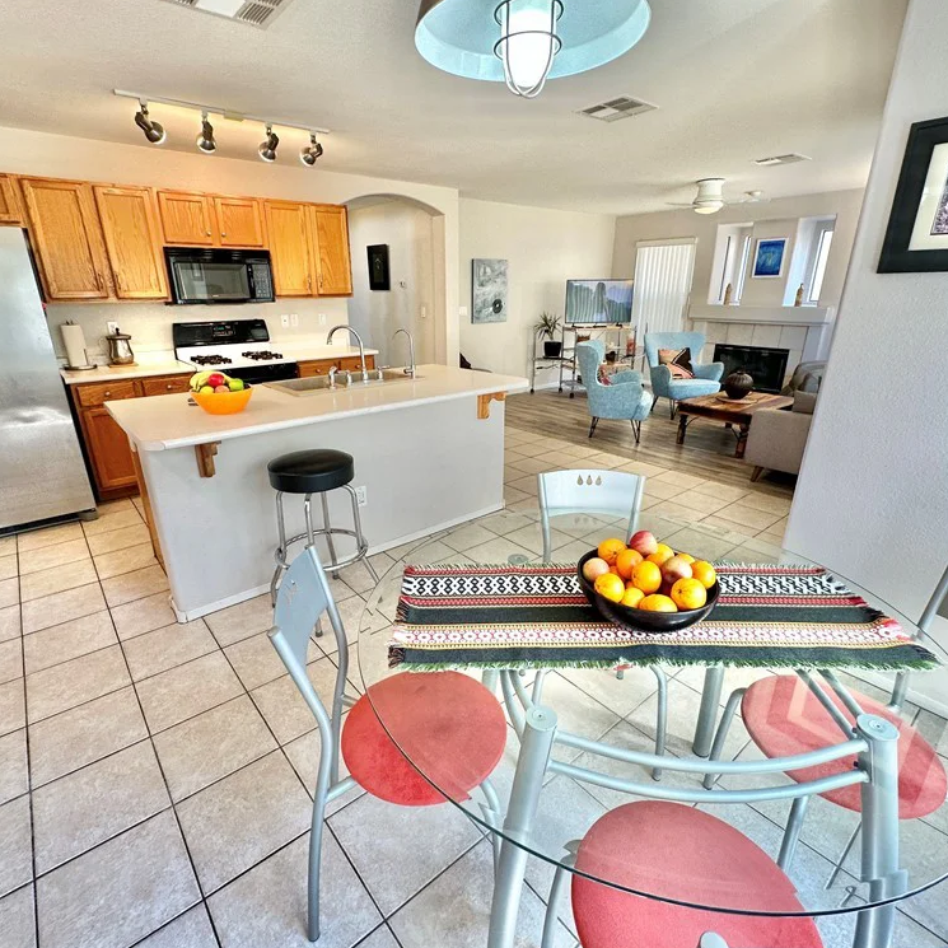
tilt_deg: -19.6
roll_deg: +0.3
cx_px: 456
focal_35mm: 17
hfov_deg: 83.9
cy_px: 477
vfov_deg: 84.0
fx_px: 527
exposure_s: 1/120
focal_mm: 2.22
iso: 125
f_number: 2.2
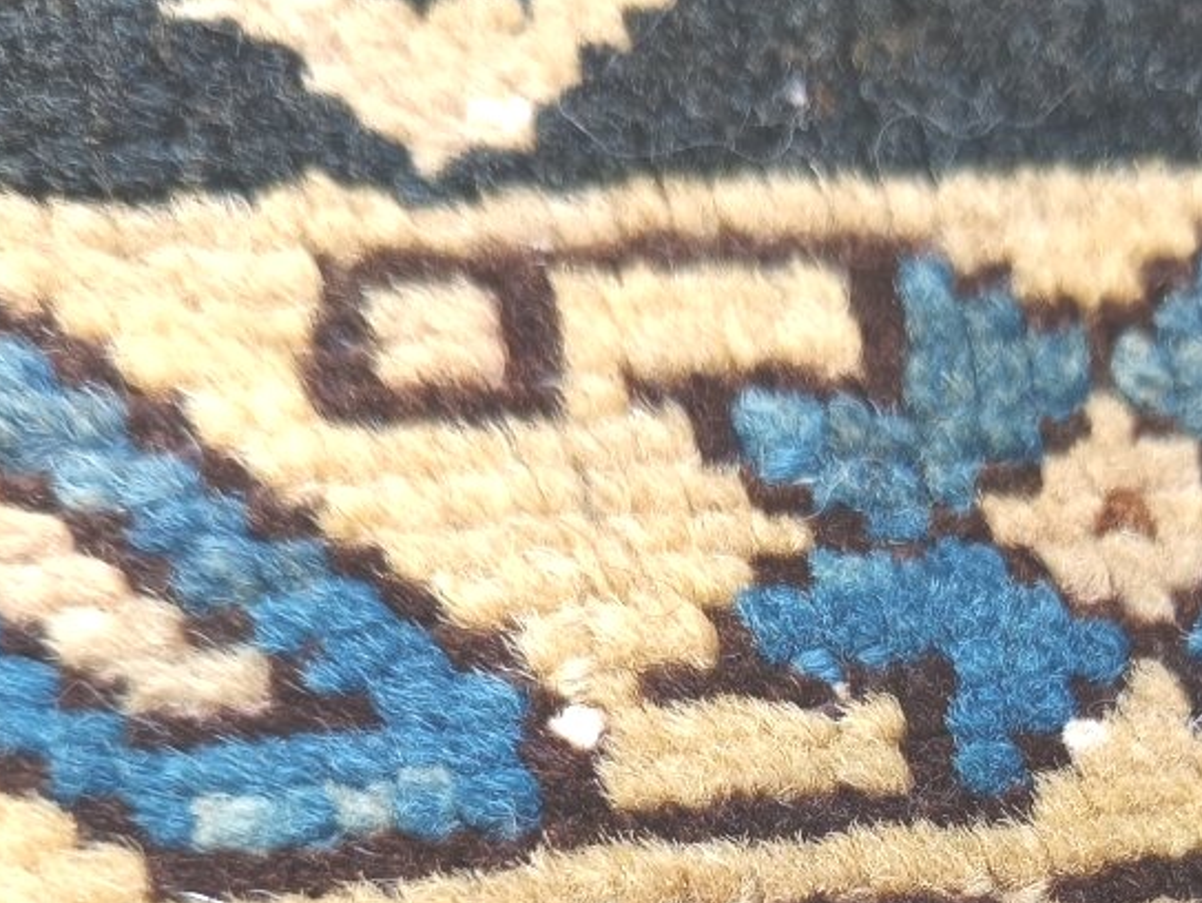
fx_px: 1842
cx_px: 874
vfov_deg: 25.6
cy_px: 987
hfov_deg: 35.5
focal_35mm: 53
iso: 181
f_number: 1.7
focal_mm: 5.31
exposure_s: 1/50
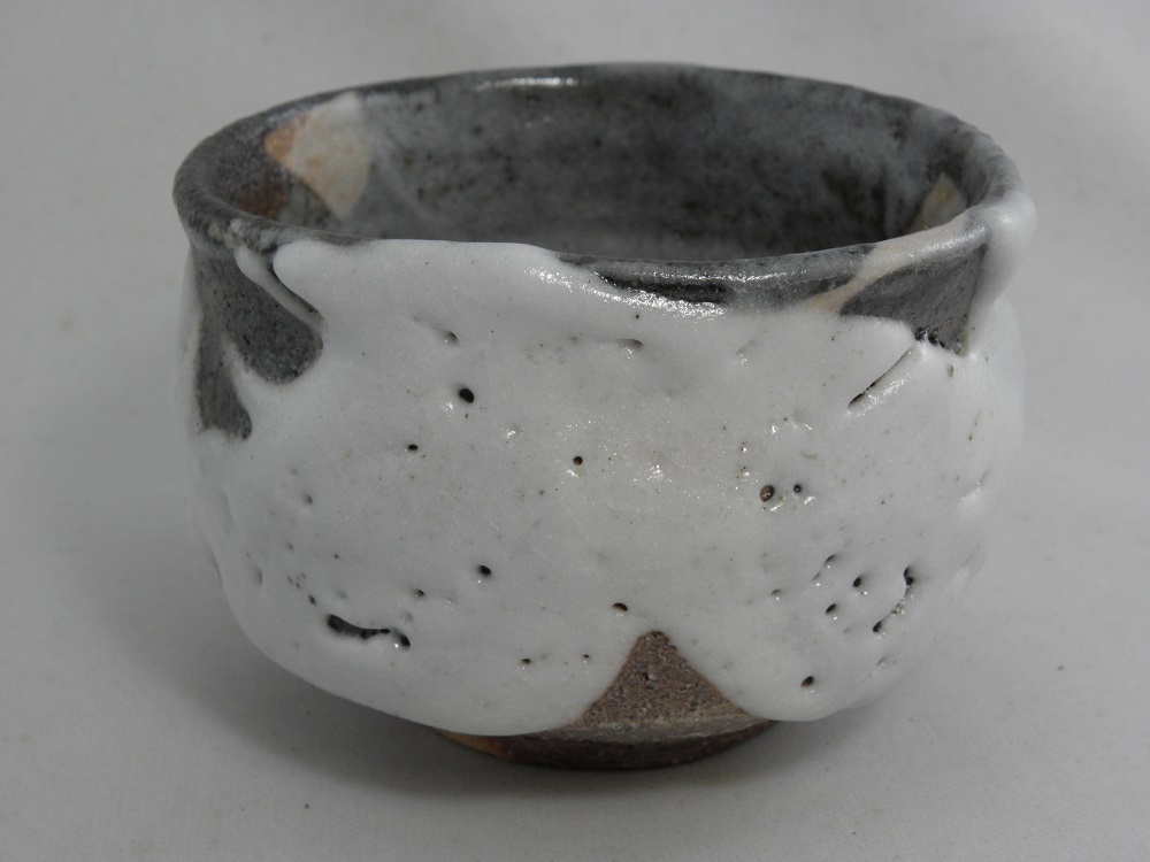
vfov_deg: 24.8
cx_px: 575
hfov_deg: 32.7
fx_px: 1960
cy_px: 431
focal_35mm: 59
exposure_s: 1/25
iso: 125
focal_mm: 10.65
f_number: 4.5
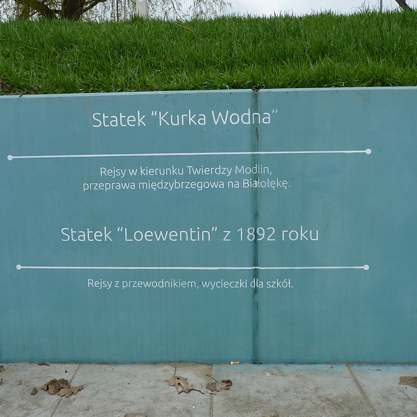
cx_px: 208
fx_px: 436
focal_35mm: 32
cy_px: 181
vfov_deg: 51.0
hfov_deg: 51.1
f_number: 3.6
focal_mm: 4.8
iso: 80
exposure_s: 1/100
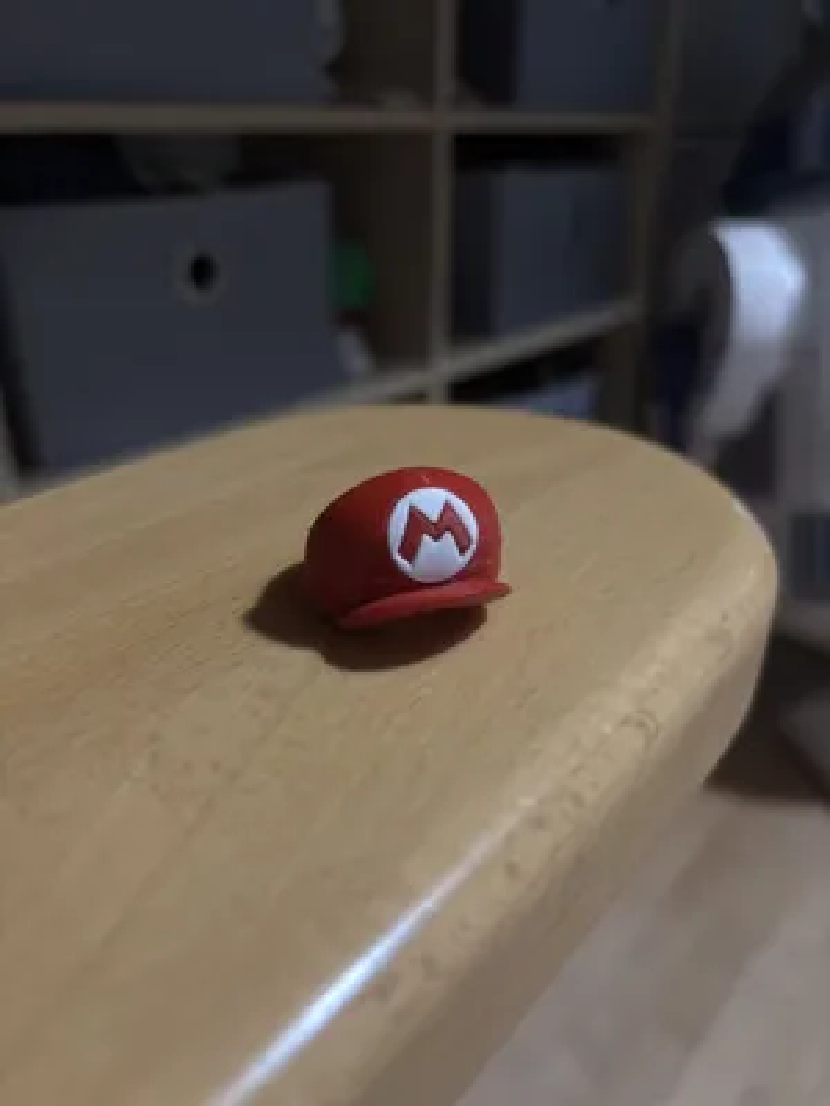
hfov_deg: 53.1
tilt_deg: -24.9
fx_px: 831
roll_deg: -2.2
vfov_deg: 67.3
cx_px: 415
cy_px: 553
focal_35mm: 26
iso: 640
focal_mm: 5.96
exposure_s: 1/25
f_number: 1.6
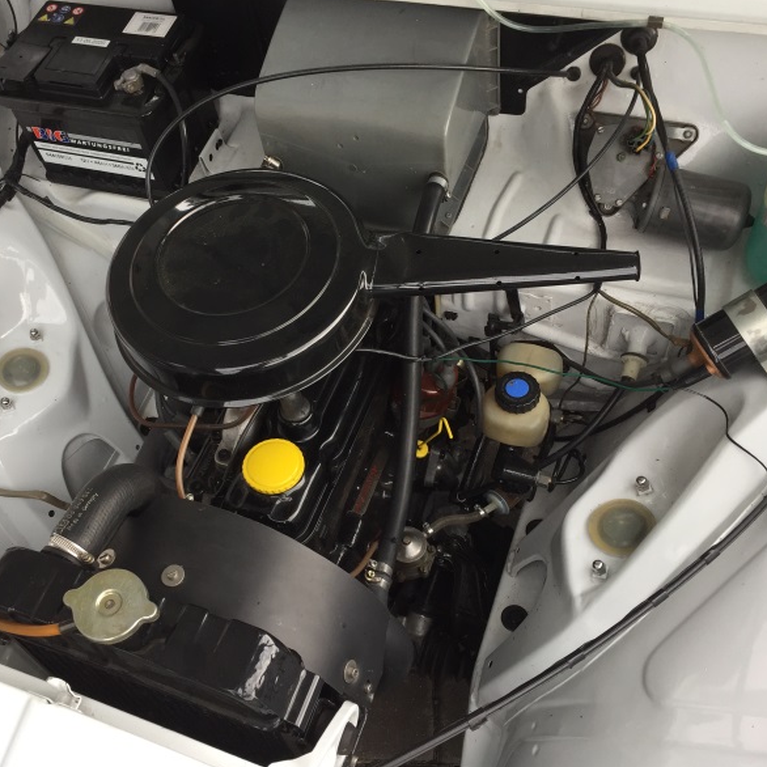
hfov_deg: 47.0
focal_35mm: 35
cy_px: 389
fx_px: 877
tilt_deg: -56.7
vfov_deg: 47.2
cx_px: 322
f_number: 2.2
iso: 40
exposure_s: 1/100
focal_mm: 4.15
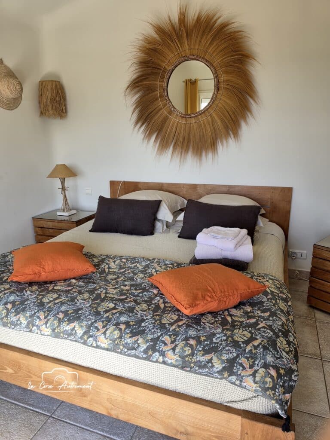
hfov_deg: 58.9
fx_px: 292
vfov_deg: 73.9
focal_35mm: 23
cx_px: 165
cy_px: 220
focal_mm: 6.5
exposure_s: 1/105
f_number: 1.4
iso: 10
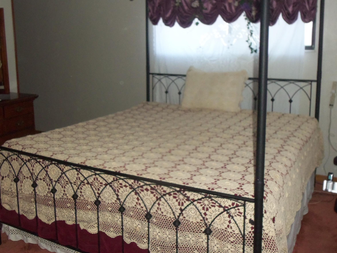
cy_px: 93
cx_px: 153
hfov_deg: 50.1
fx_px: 360
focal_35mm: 37
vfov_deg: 38.4
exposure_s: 1/30
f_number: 3.4
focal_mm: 5.2
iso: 200
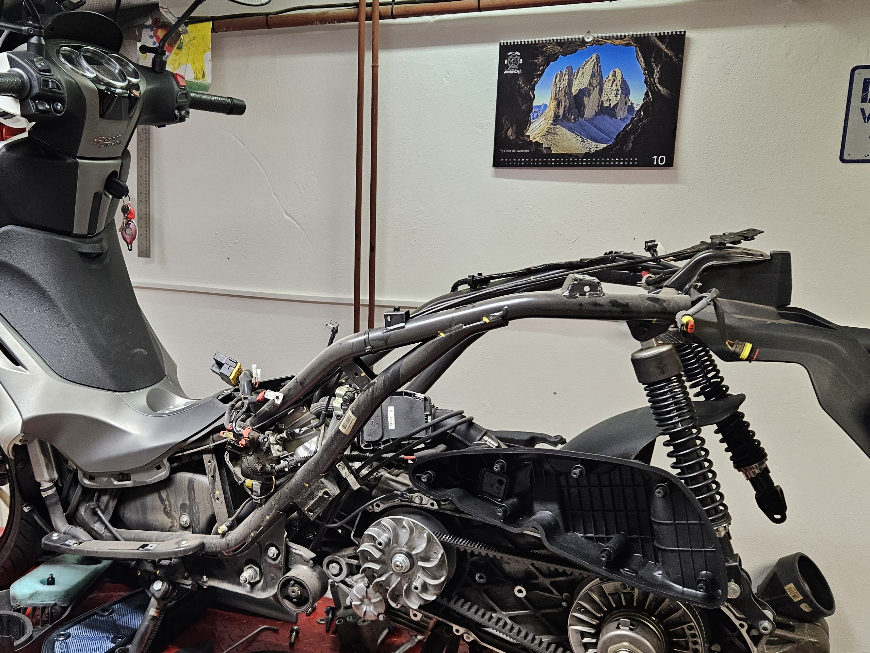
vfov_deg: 39.6
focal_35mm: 36
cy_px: 359
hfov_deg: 50.3
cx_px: 281
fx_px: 905
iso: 250
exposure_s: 1/100
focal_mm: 5.4
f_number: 1.8
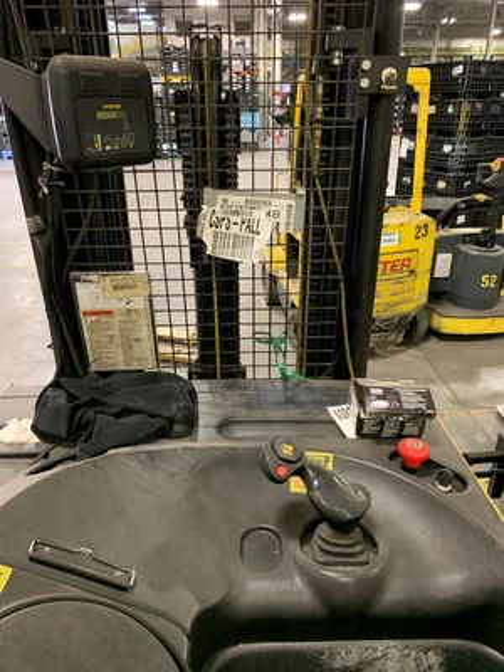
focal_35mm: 26
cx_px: 252
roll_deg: +0.5
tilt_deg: -26.0
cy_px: 336
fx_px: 505
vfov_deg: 67.3
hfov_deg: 53.1
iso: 400
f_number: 1.8
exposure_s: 1/30
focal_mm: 4.25
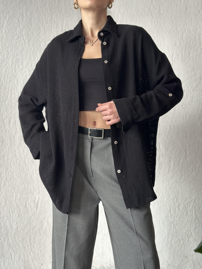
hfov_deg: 30.3
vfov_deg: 39.7
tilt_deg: -1.6
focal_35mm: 48
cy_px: 134
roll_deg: +0.9
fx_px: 373
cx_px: 101
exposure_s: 1/60
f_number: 1.78
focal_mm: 6.86
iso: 160
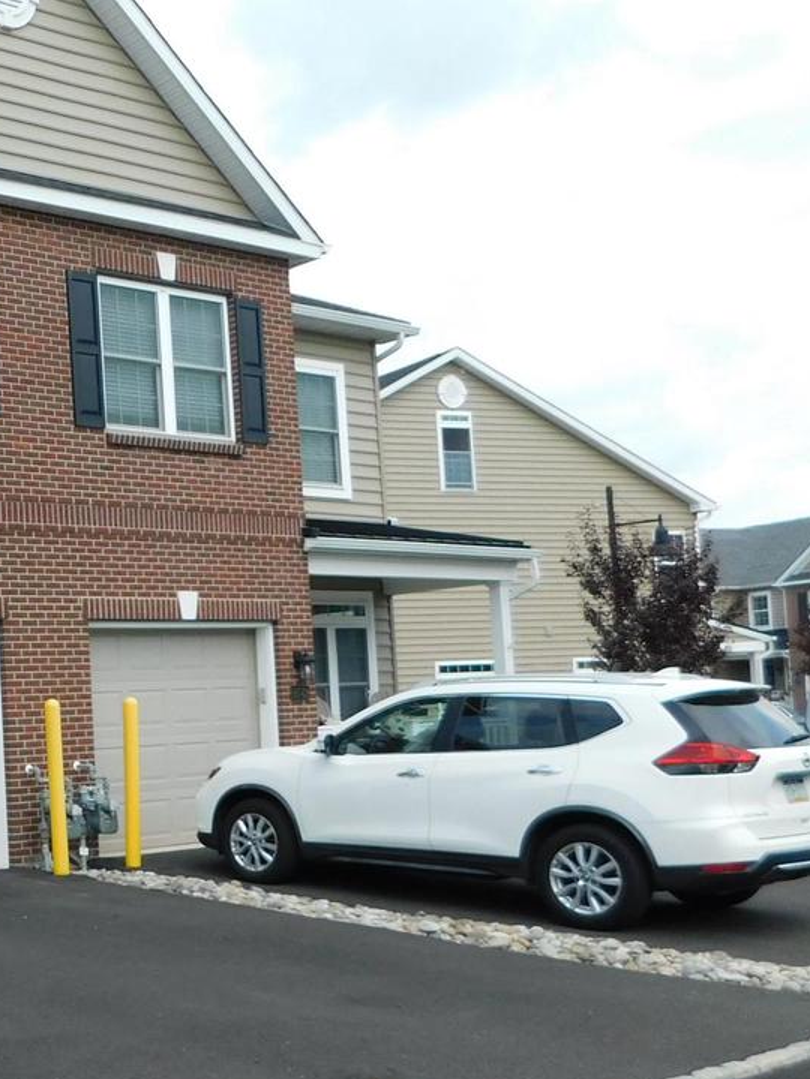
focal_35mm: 46
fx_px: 1435
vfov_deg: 41.0
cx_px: -237
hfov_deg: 26.7
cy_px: 664
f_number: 3
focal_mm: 4
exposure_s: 1/800
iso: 125
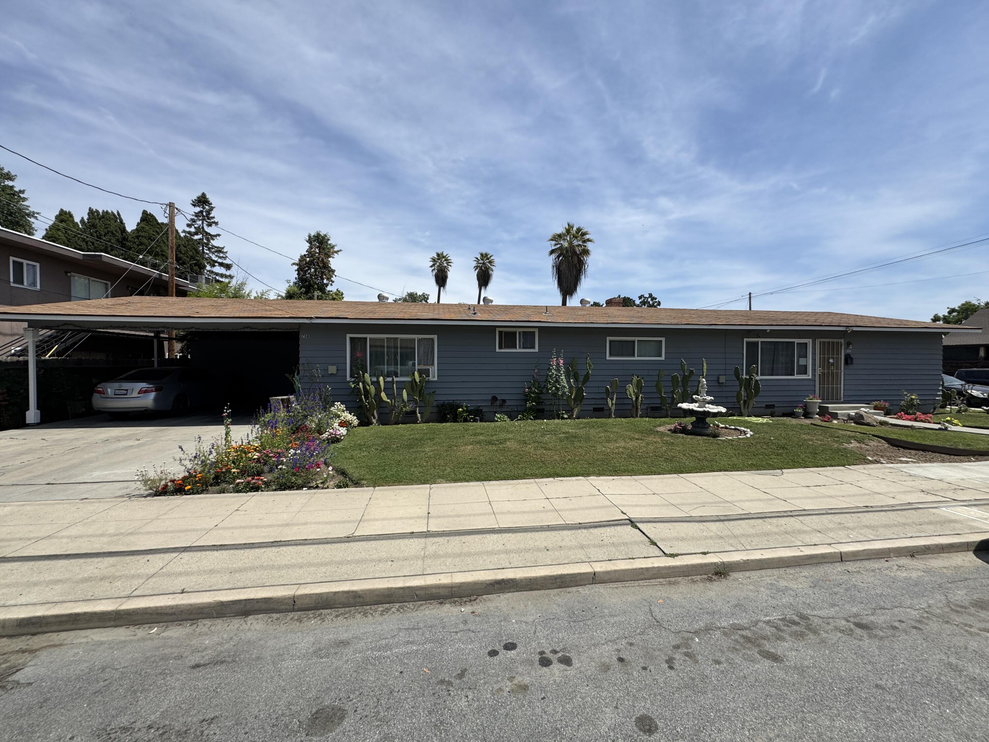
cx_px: 494
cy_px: 371
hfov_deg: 102.1
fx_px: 400
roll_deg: -0.4
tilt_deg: -2.3
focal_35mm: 14
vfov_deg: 85.7
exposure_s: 1/2273
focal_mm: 2.22
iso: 50
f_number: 2.2
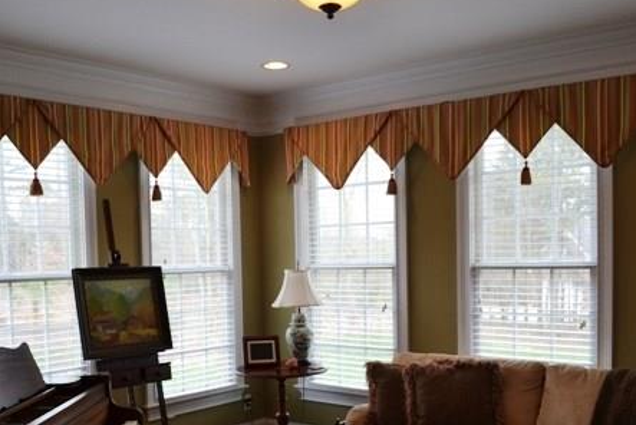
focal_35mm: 39
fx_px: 689
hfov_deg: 49.4
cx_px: 274
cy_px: 296
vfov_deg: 33.8
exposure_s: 1/100
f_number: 5
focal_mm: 18
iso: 400
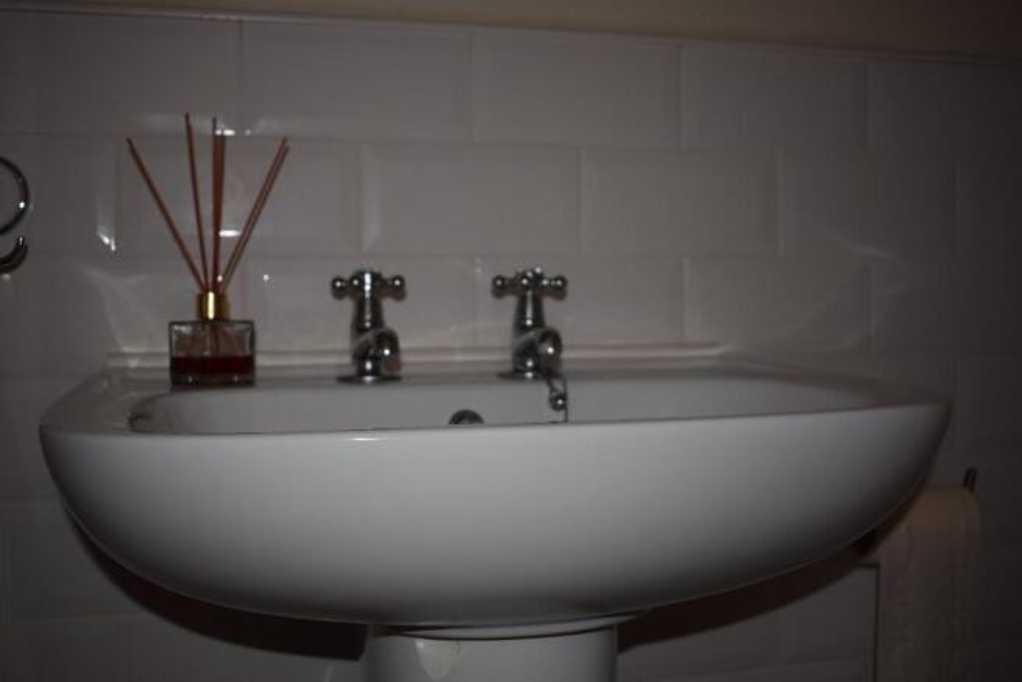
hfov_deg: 51.3
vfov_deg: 35.5
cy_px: 341
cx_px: 511
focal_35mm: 38
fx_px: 1065
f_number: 4
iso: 250
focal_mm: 25
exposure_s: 1/60
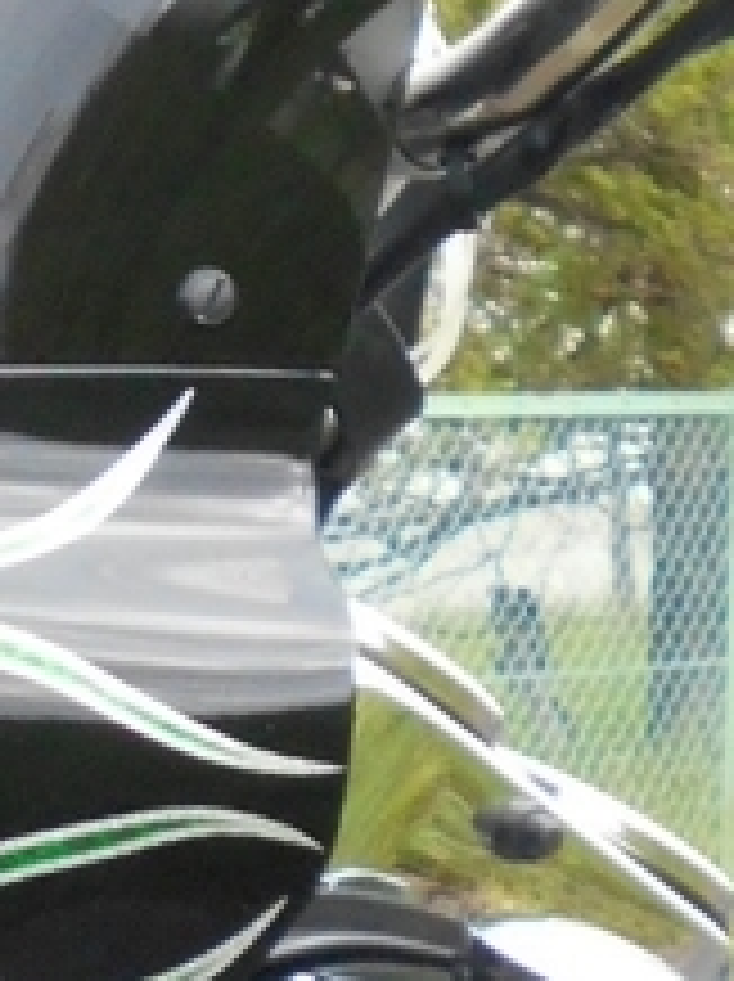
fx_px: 6090
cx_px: 108
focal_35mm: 215
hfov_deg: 6.9
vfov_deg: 8.9
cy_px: 1566
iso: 220
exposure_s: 1/250
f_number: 3.9
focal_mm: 6.7
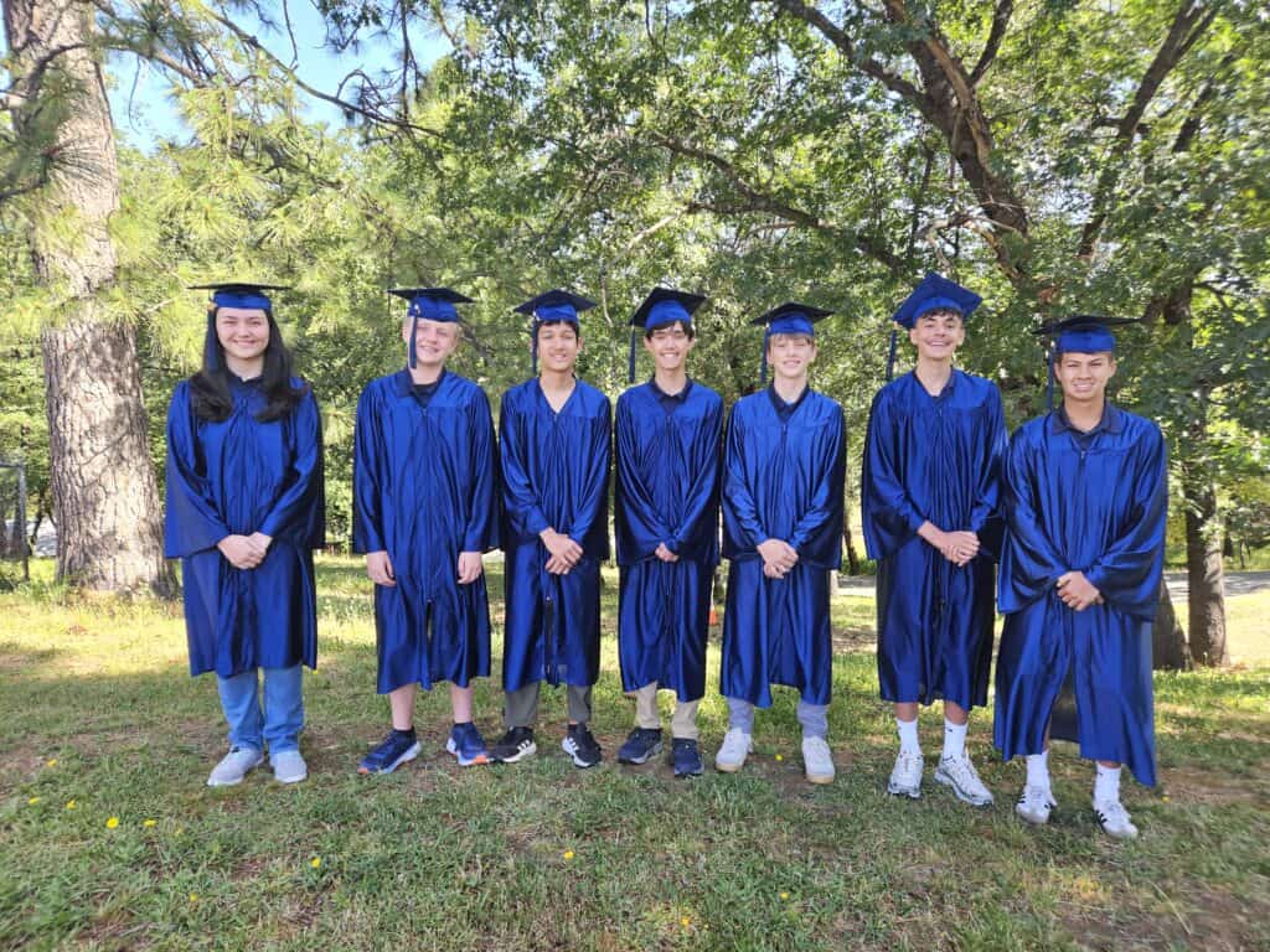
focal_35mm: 23
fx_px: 844
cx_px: 635
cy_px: 476
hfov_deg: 73.9
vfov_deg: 58.9
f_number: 1.8
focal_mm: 5.4
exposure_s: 1/120
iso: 25
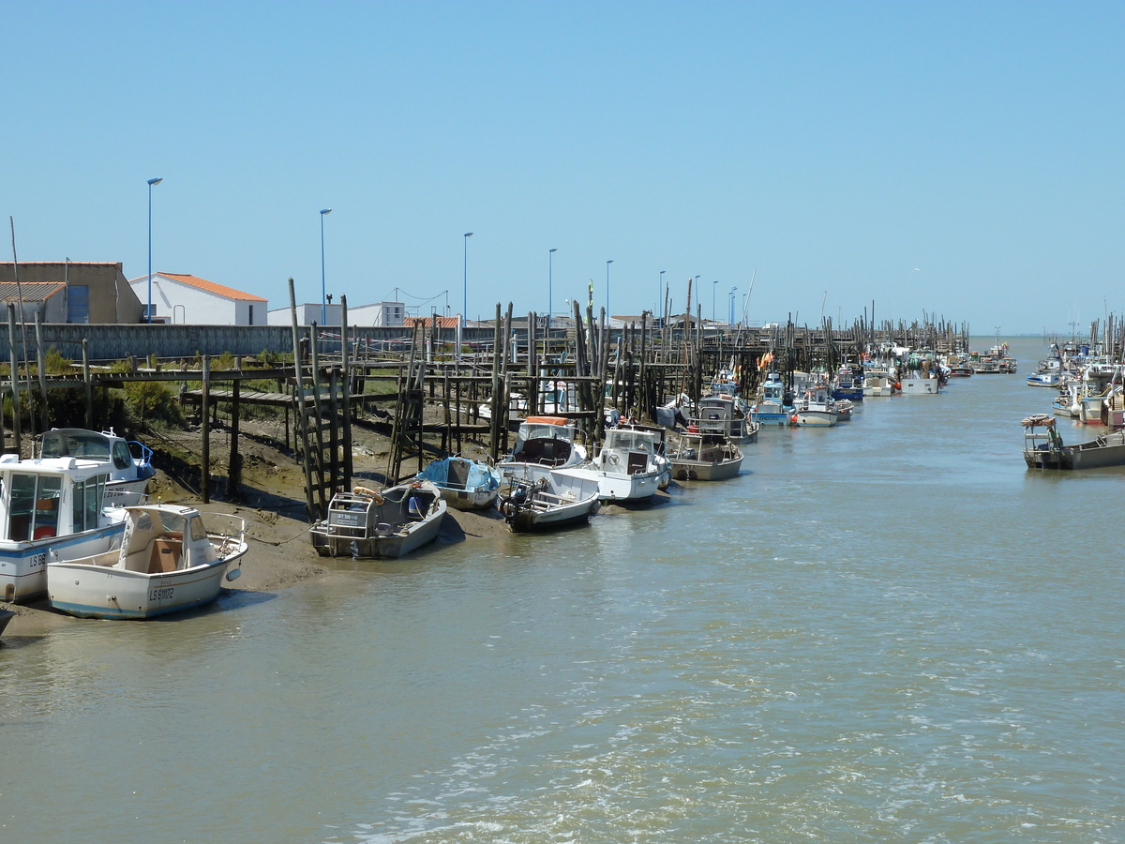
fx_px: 2535
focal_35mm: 78
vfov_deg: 18.9
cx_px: 562
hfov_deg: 25.0
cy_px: 422
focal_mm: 12.8
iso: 80
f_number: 5
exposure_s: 1/400
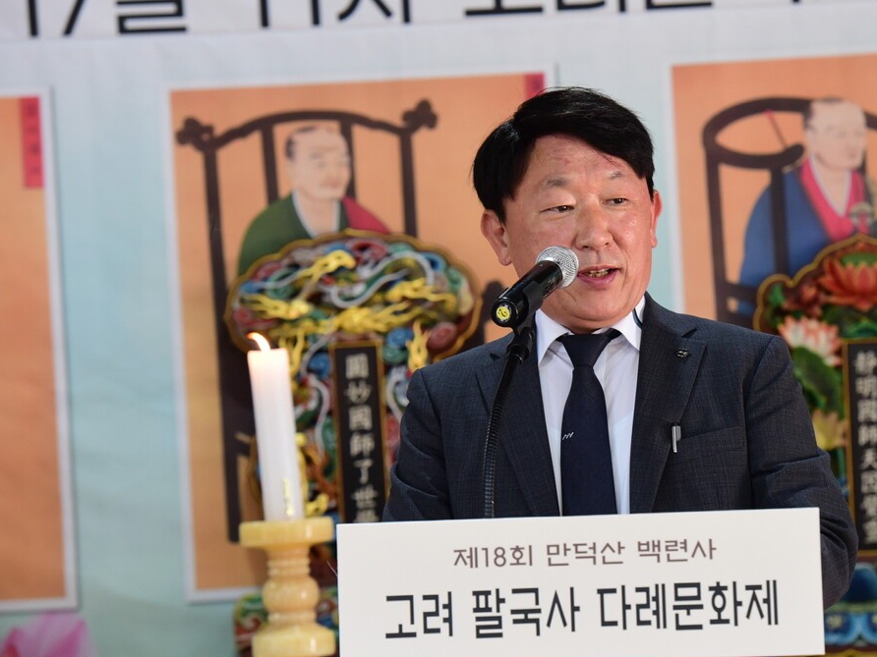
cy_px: 316
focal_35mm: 207
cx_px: 571
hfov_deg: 9.6
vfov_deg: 7.2
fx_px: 5244
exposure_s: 1/125
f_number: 5
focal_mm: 150
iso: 2000
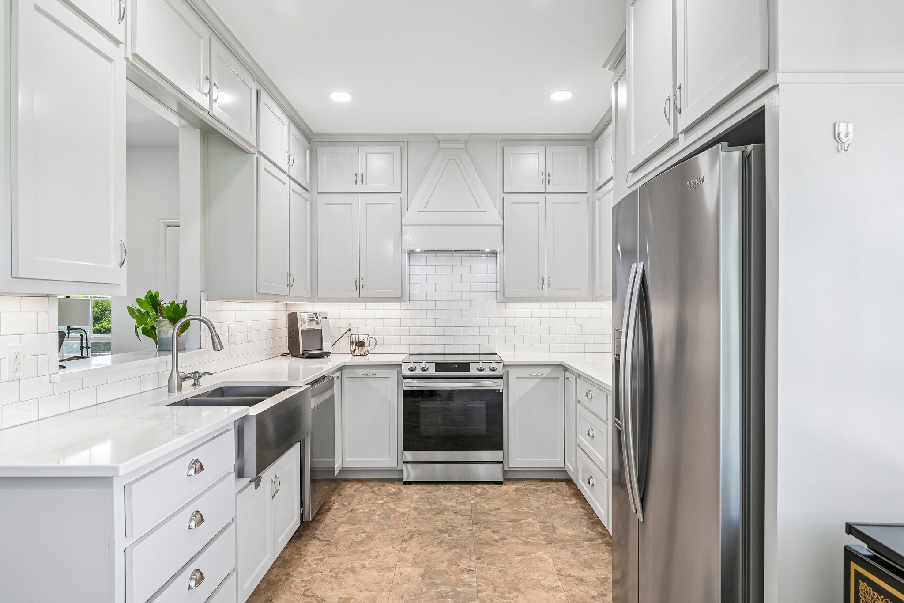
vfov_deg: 60.7
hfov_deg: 82.6
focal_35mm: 20
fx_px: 515
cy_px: 302
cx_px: 452
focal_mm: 20.5
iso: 400
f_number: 8
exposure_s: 1/25
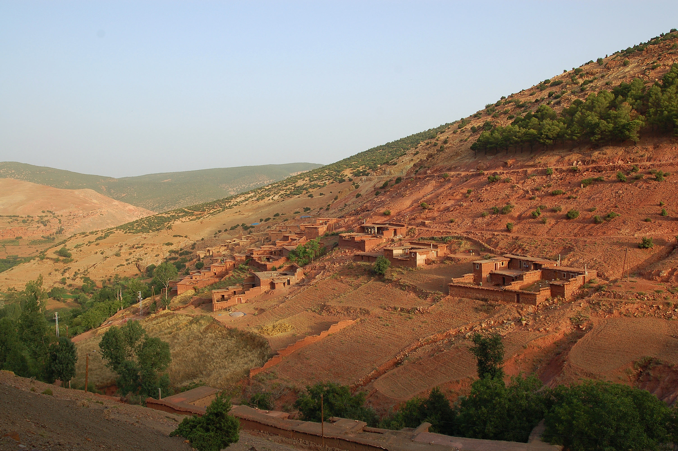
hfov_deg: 53.2
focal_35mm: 36
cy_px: 226
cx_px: 339
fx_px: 677
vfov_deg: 36.8
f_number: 9
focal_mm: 24
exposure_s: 1/160
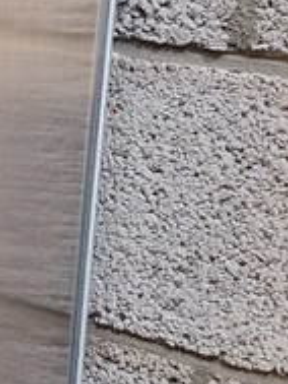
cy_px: 176
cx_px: -262
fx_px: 1008
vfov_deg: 21.5
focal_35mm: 91
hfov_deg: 14.0
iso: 200
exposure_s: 1/50
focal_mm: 5.54
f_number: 1.8
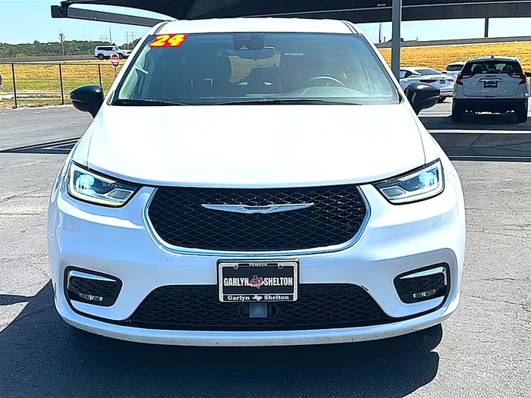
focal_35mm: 37
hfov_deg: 50.1
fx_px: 568
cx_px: 266
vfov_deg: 38.7
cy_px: 199
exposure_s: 1/7692
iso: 80
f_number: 1.78
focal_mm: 6.86
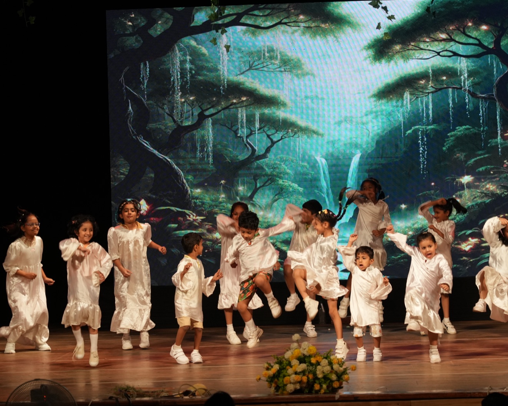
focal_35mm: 119
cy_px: 203
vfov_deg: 13.0
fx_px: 1789
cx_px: 301
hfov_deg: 16.1
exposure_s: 1/160
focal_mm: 105
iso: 2000
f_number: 5
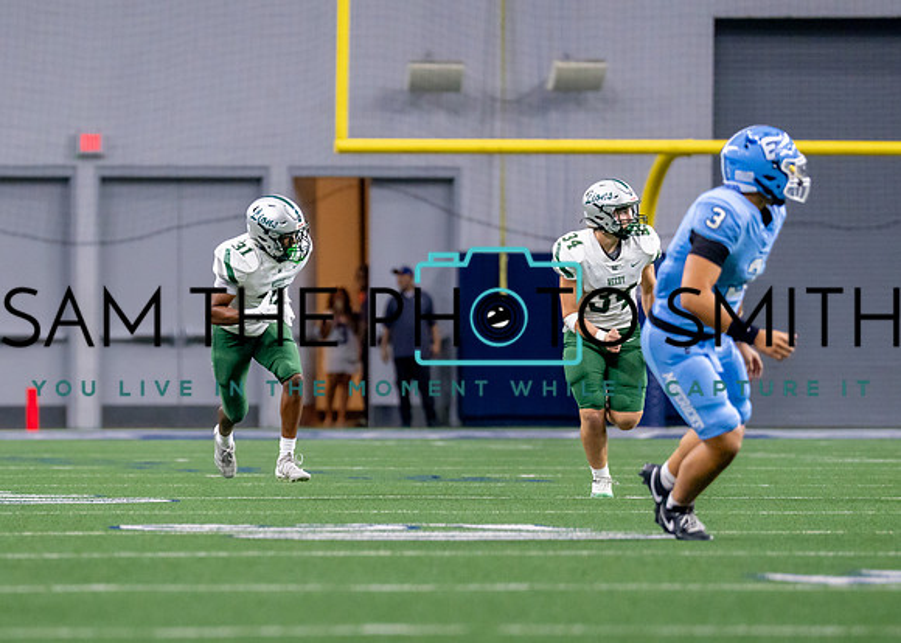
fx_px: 9611
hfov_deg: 5.4
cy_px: 340
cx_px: 168
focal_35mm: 376
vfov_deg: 3.8
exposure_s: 1/1000
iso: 2000
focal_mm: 200
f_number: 2.8
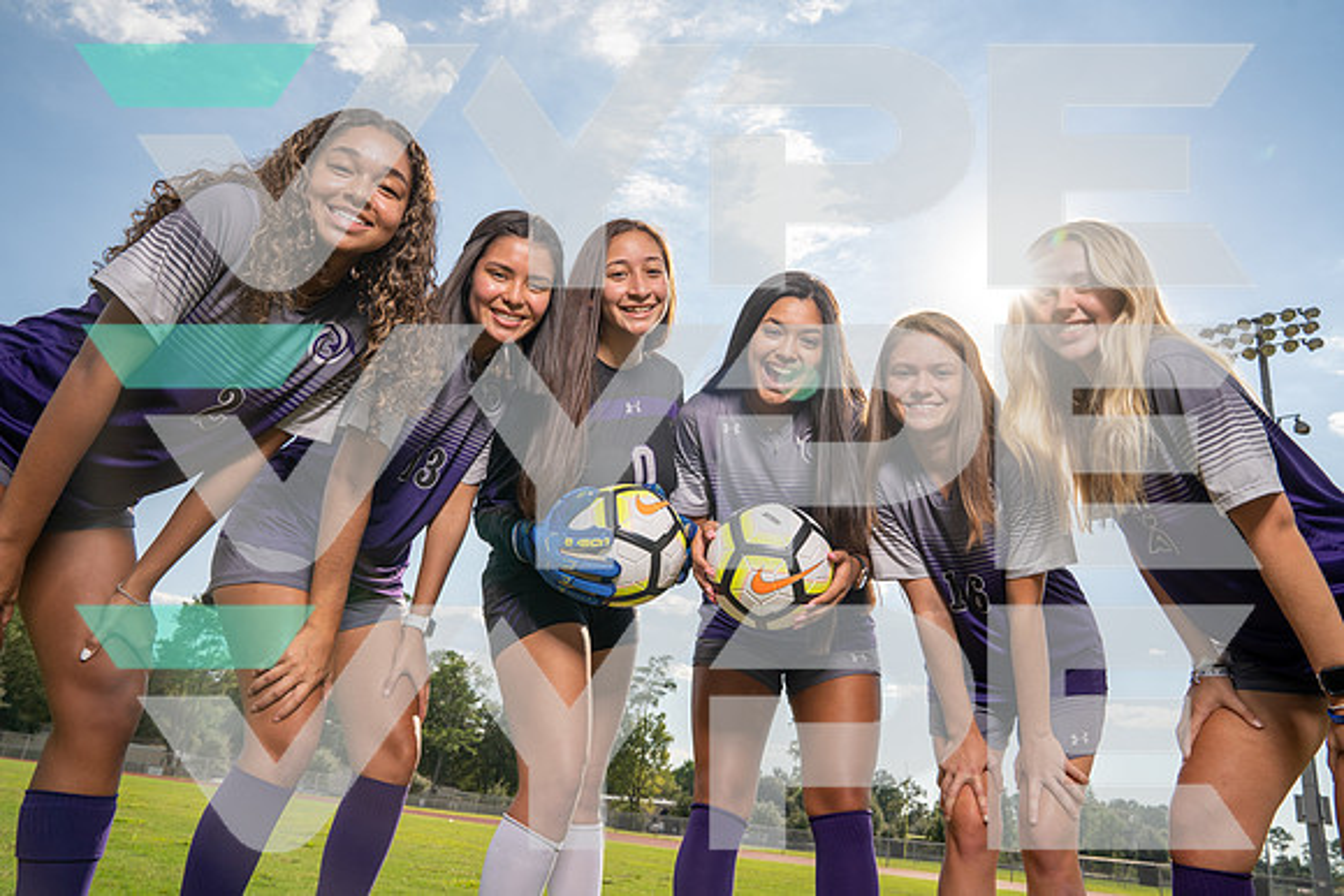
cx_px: 672
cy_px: 448
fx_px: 1008
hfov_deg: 67.4
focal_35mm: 27
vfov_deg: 48.0
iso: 250
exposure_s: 1/640
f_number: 8
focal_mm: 27
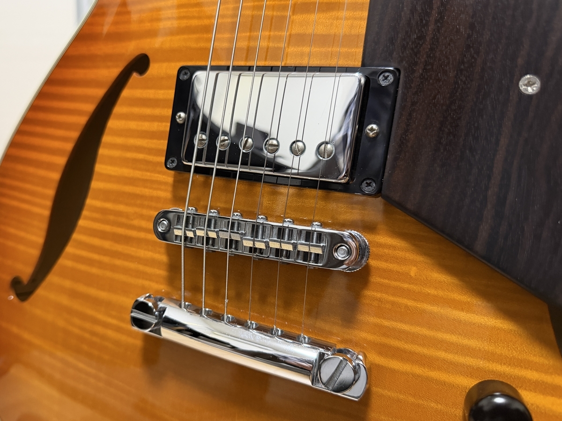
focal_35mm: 24
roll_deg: -2.2
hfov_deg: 71.6
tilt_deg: -15.6
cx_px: 281
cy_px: 210
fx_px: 390
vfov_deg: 56.8
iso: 500
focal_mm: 6.76
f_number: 1.78
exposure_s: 1/48
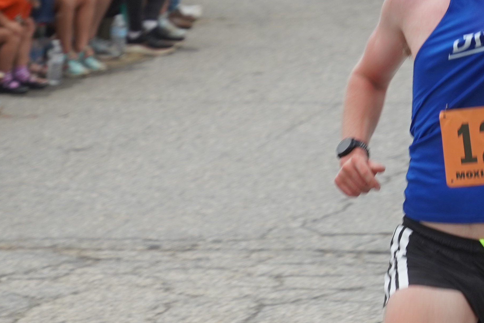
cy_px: 139
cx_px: 299
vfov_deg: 3.7
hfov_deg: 5.6
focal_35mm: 371
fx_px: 4988
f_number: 5.6
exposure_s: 1/200
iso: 250
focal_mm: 115
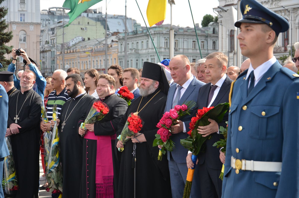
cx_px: 150
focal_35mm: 78
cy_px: 99
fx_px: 646
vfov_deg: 17.4
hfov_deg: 26.0
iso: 250
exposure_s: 1/400
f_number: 5.6
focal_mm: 52
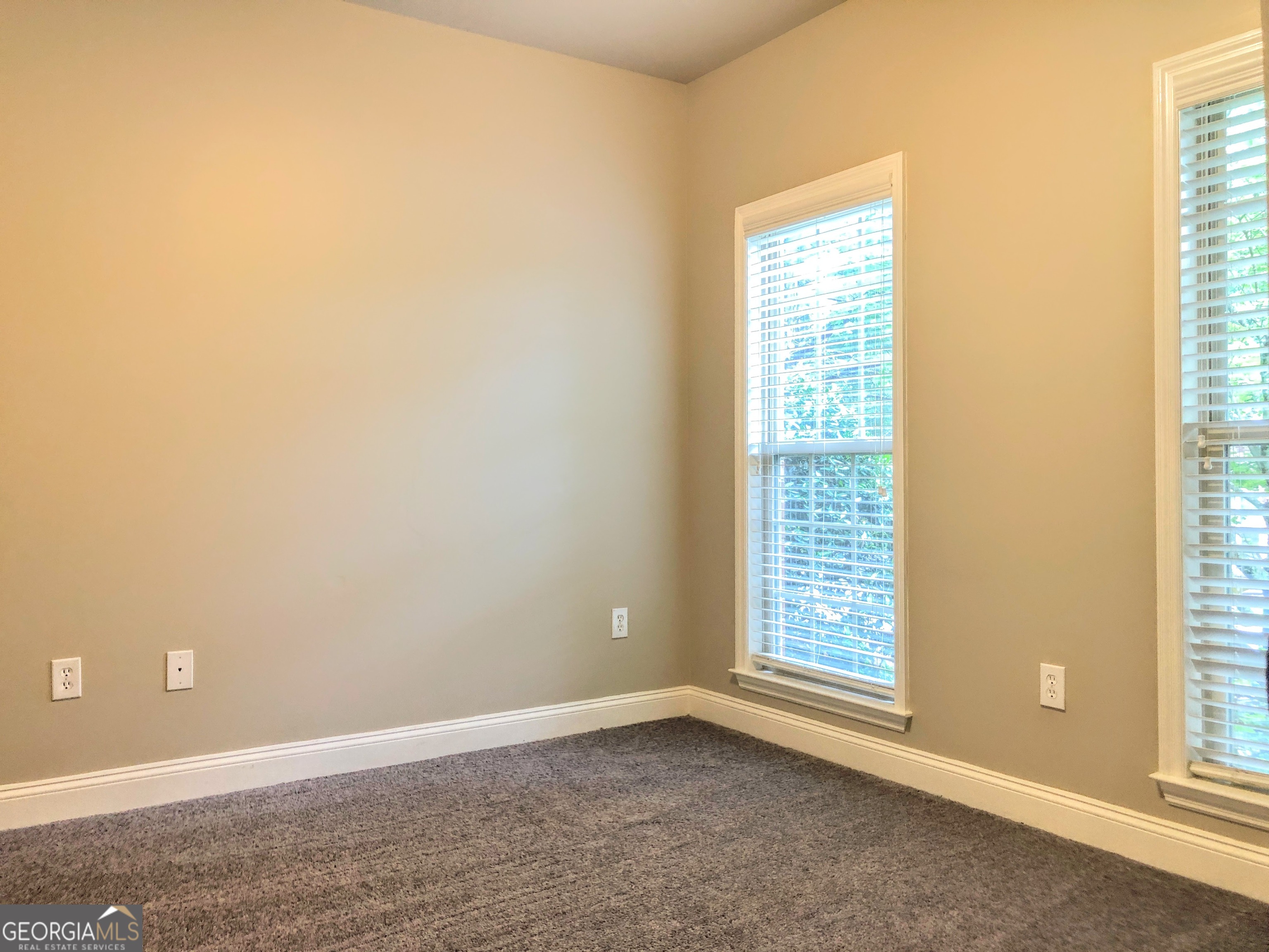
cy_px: 476
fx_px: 1026
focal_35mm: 28
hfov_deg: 63.4
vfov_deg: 49.7
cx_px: 634
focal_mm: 3.99
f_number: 1.8
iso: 40
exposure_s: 1/15
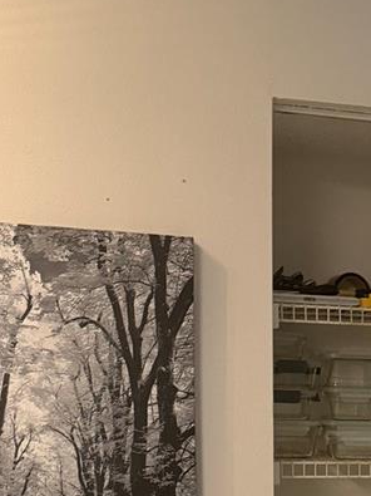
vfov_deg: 24.5
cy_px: 576
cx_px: 416
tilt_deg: -8.6
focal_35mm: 73
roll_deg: -1.5
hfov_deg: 19.3
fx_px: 1044
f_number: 1.78
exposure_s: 1/60
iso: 400
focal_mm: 6.76
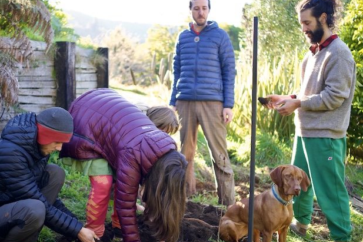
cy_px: 141
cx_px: 164
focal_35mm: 46
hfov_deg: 43.0
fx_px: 460
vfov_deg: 29.4
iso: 500
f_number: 1.7
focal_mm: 25
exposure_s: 1/800
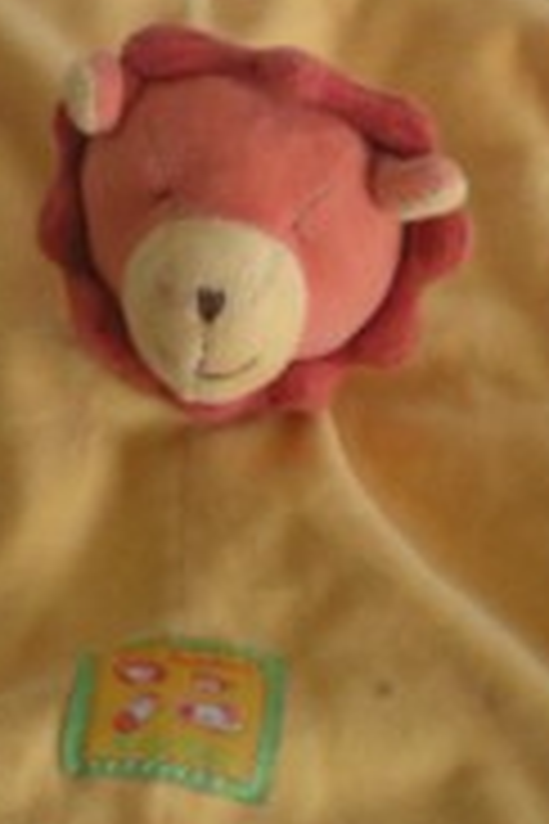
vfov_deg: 18.2
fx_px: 2562
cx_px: 198
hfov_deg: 12.2
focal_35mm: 112
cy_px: 207
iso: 200
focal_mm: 6.3
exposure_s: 1/59.2
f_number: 3.1
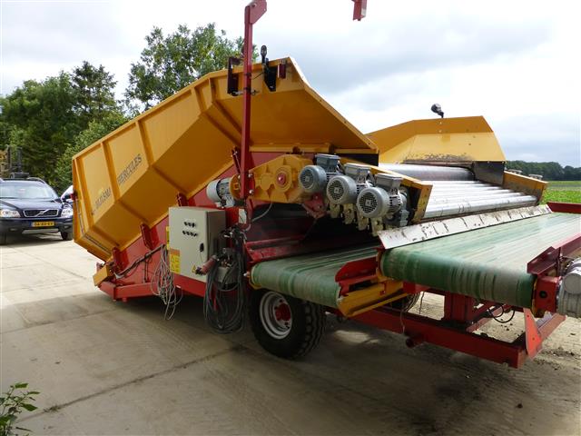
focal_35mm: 24
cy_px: 218
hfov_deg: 71.6
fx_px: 403
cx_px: 290
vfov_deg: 56.8
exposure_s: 1/400
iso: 160
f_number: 4
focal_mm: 4.3
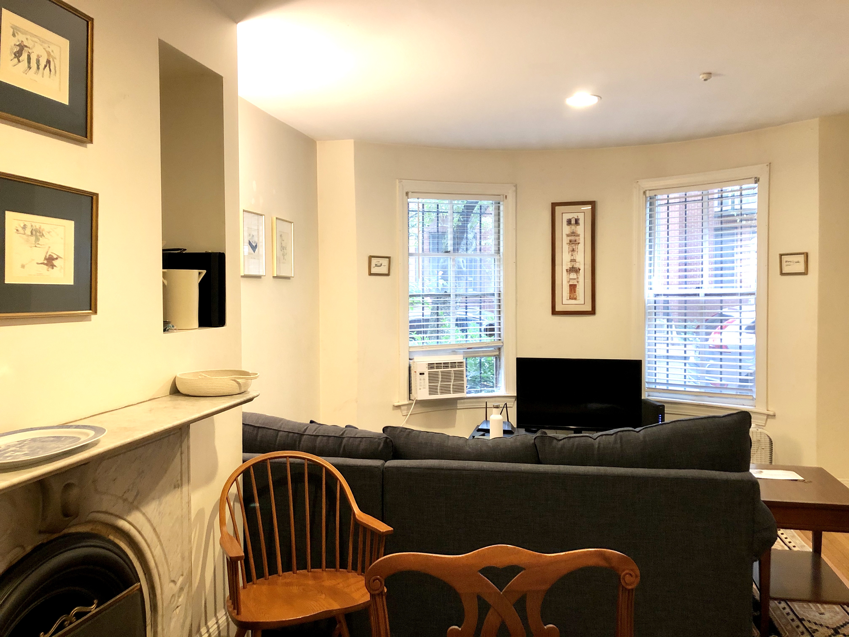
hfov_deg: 63.4
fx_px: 687
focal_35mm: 28
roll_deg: +0.0
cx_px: 424
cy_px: 318
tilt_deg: -1.4
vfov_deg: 49.7
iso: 50
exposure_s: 1/15
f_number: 1.8
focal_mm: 3.99
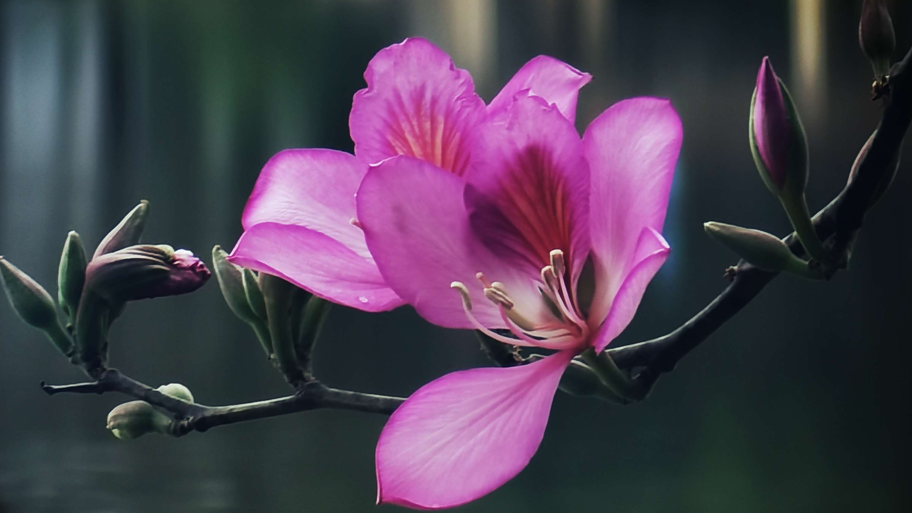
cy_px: 316
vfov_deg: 2.3
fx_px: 12623
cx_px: 456
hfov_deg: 4.1
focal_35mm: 522
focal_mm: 28.21
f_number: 4.4
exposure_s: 1/60
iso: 50
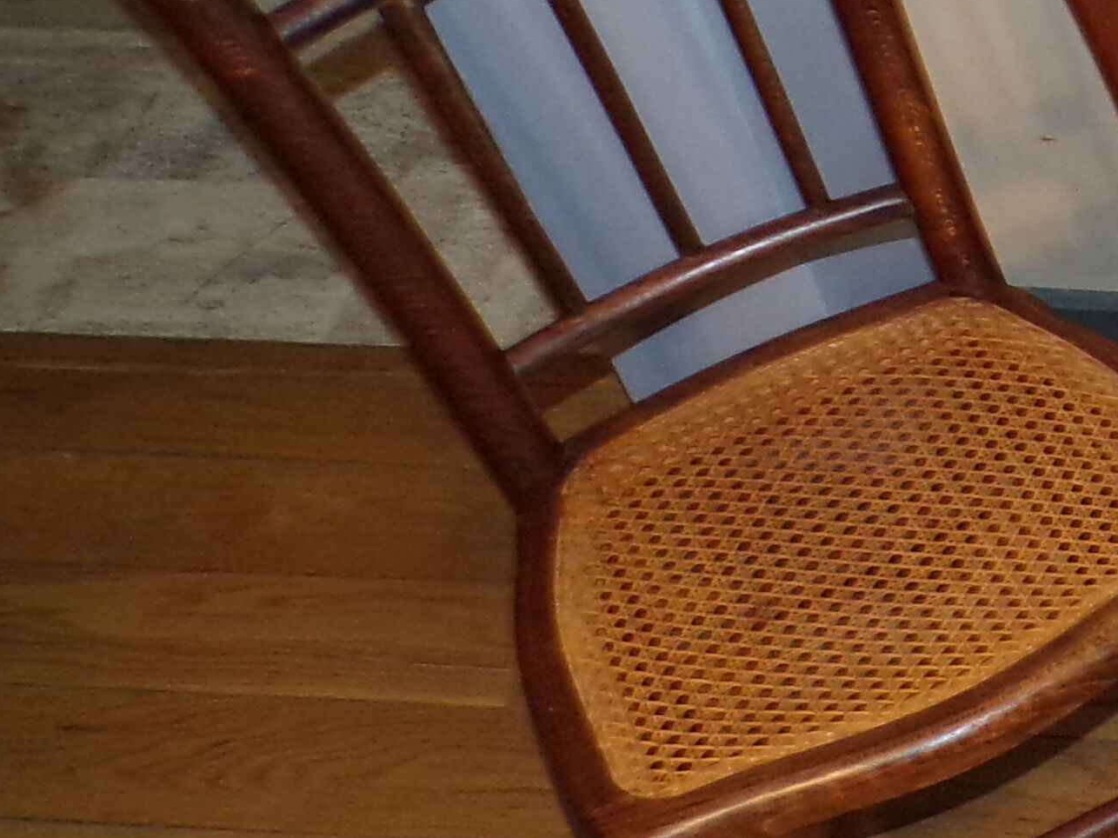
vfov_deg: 17.2
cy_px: 474
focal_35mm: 86
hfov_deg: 18.4
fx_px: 2777
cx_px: 1958
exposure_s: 1/34
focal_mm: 4.3
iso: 200
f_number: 3
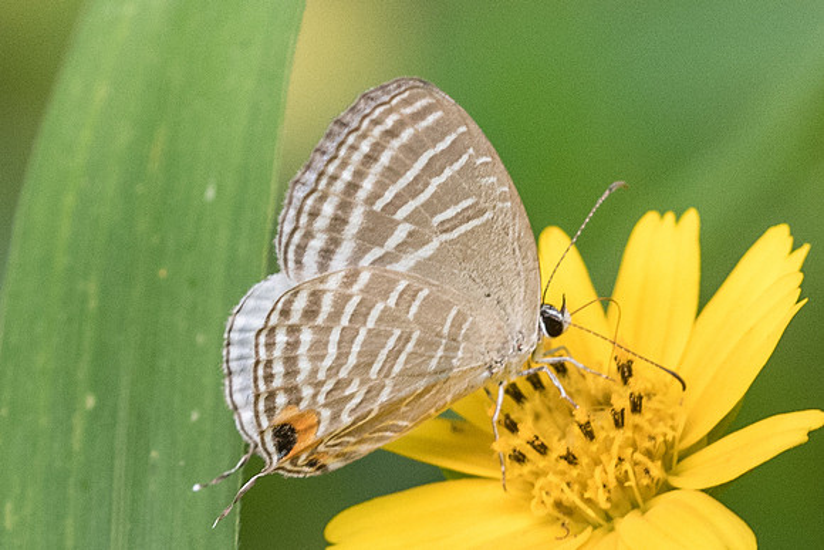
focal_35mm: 788
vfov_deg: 1.7
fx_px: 18049
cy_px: 292
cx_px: 455
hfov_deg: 2.6
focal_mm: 150
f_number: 8
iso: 800
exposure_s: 1/250
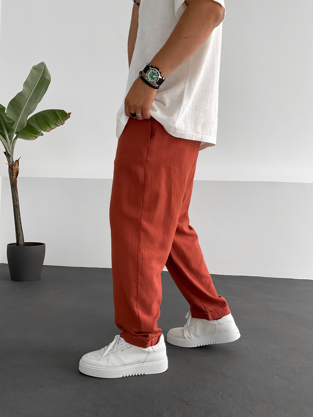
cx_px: 156
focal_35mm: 29
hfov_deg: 48.2
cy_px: 208
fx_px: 350
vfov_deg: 61.7
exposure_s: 1/120
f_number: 1.8
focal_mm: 3
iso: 50
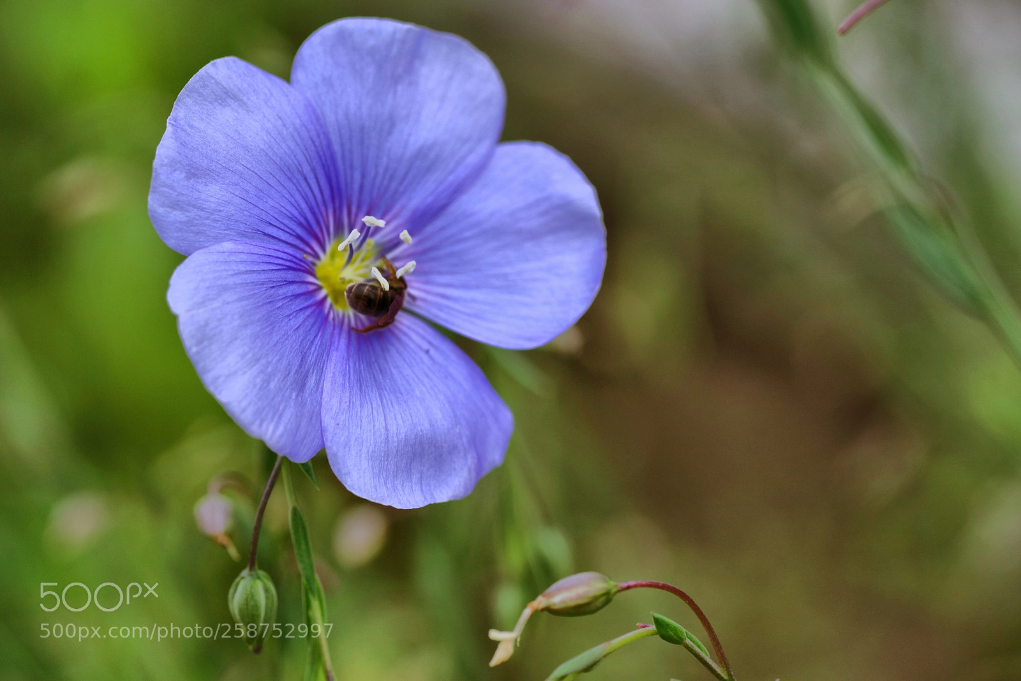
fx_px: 2553
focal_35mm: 90
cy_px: 340
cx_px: 510
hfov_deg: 22.6
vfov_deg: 15.2
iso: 100
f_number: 5.6
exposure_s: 1/125
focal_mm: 90
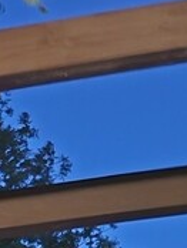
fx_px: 970
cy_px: 544
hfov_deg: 10.4
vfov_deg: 12.3
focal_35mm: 135
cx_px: -148
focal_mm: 5.4
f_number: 1.8
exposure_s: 1/25
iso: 2500
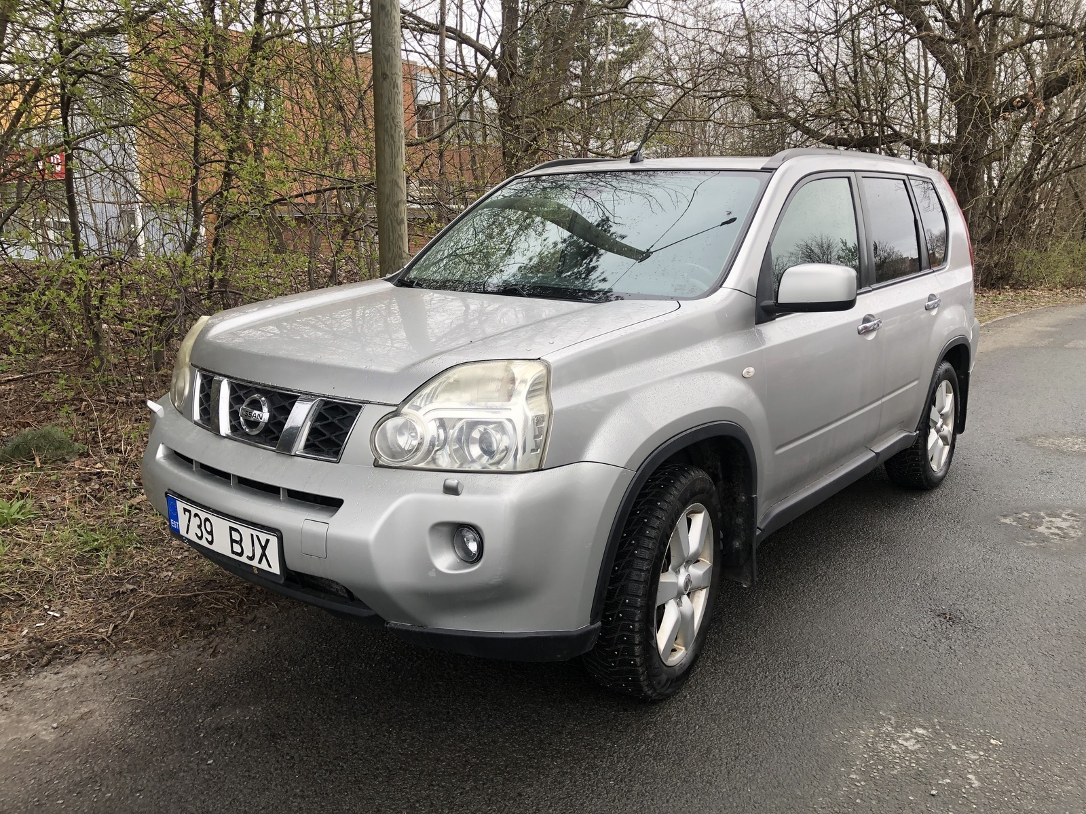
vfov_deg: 49.7
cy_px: 407
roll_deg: -0.2
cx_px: 543
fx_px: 878
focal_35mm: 28
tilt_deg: -12.4
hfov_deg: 63.4
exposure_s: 1/130
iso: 20
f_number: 1.8
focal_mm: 3.99
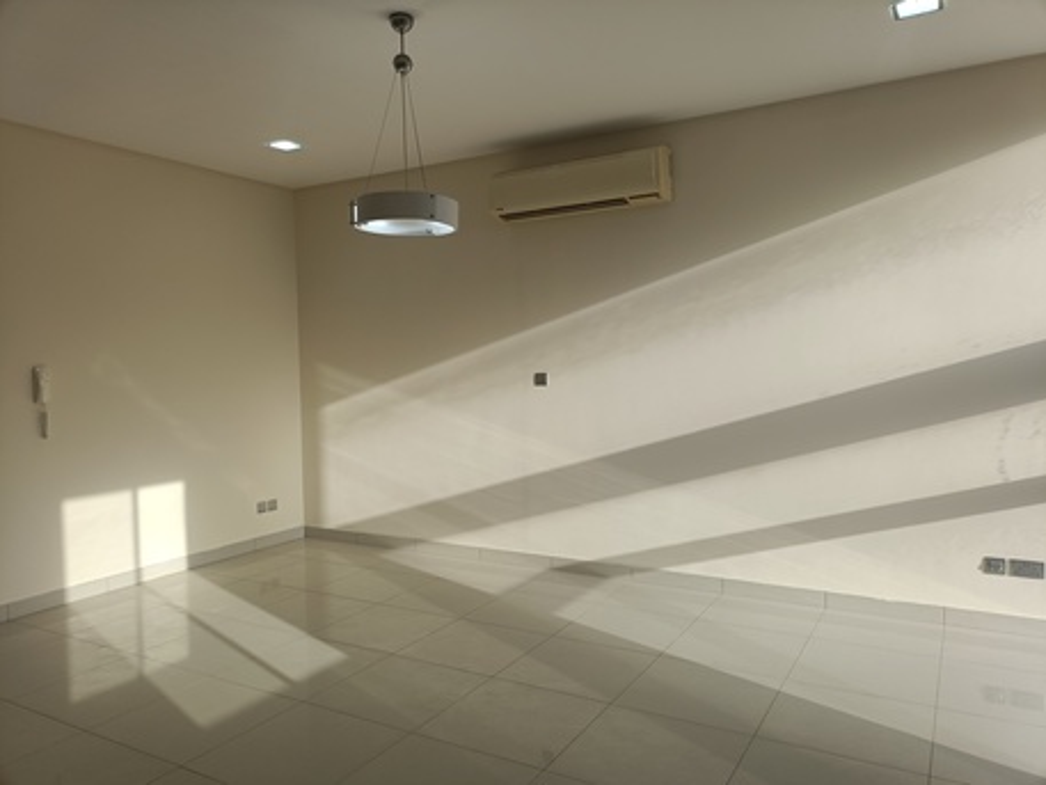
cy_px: 392
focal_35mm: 25
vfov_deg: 54.9
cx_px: 523
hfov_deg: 69.4
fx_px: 756
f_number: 1.7
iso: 103
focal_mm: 4.7
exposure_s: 1/101
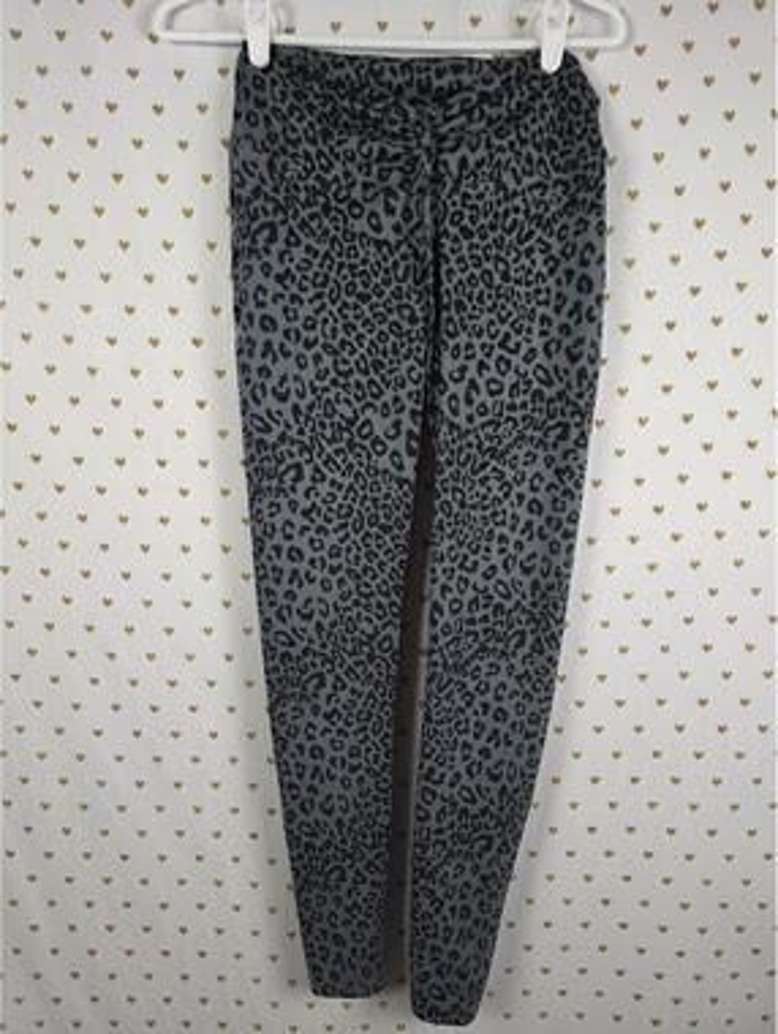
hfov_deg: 59.0
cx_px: 389
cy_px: 517
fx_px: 688
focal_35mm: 23
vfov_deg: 73.9
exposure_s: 1/180
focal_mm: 6.3
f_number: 1.7
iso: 200
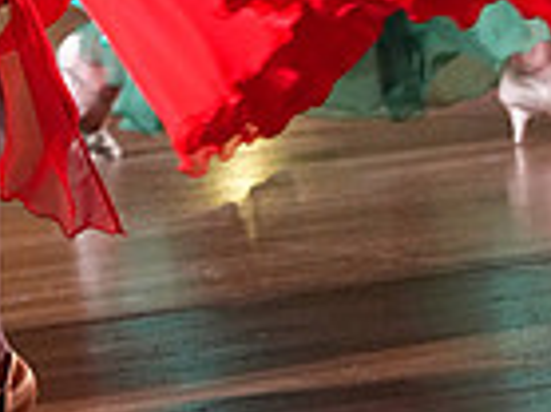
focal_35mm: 443
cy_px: -483
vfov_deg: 3.3
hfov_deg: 4.5
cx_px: 30
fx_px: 7045
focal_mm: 110
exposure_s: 1/400
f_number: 4.5
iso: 6400
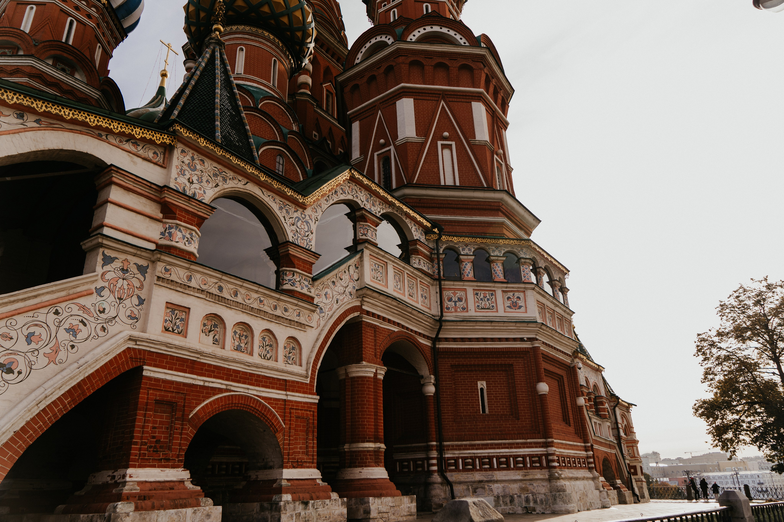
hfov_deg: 71.9
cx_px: 392
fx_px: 540
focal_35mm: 25
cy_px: 261
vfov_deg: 51.6
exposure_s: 1/320
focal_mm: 24
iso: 100
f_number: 4
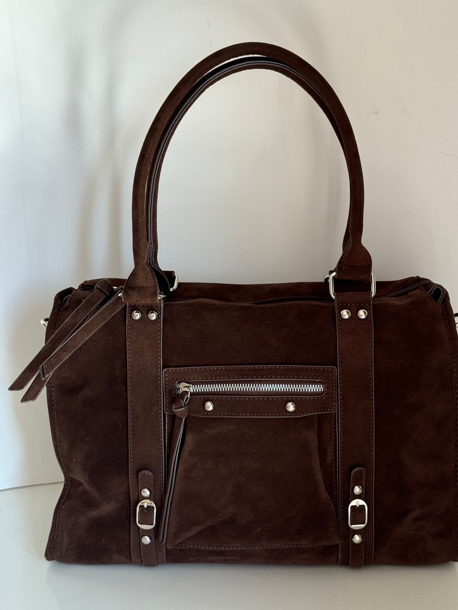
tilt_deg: -19.1
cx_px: 246
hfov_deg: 27.0
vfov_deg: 35.5
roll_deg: -0.3
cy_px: 318
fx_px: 953
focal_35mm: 54
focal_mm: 6.76
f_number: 1.78
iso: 100
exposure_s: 1/114
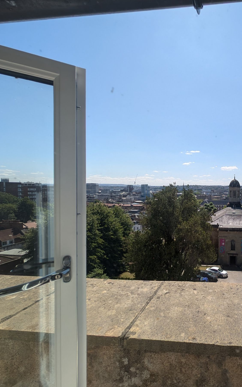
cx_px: 216
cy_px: 193
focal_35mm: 17
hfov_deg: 58.5
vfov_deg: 94.4
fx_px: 179
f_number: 1.95
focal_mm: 2.23
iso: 39
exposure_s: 1/1587
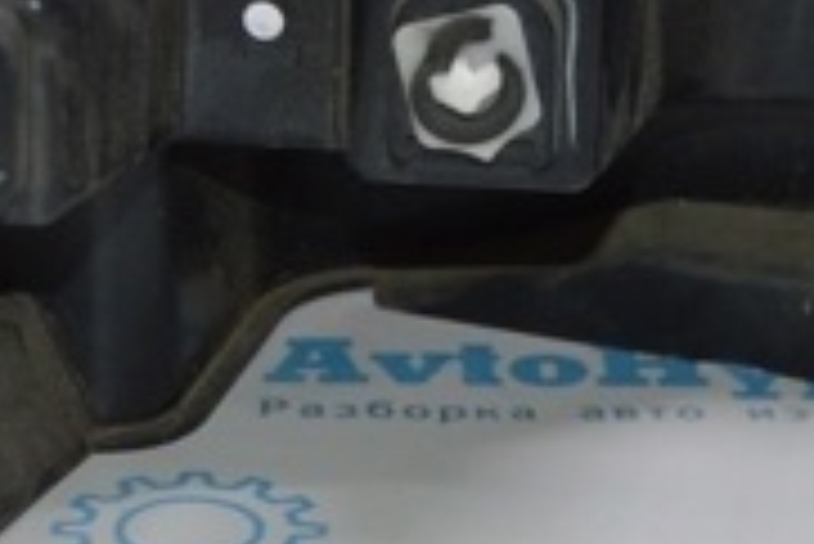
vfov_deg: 9.6
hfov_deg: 14.3
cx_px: 553
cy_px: 227
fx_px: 3231
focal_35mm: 143
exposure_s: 1/125
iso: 400
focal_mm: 27
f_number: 4
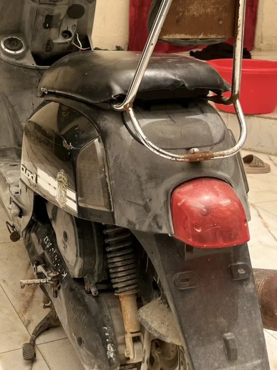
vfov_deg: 35.0
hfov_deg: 27.0
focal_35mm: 53
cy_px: 74
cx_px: 56
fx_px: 566
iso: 50
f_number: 1.6
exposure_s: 1/1151
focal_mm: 5.1
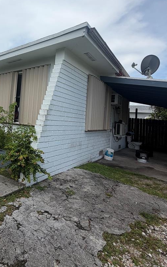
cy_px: 109
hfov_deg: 51.1
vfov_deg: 78.9
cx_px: 29
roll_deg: -3.7
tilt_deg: +3.7
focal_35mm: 22
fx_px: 160
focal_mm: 2.22
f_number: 2.2
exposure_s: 1/888
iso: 20
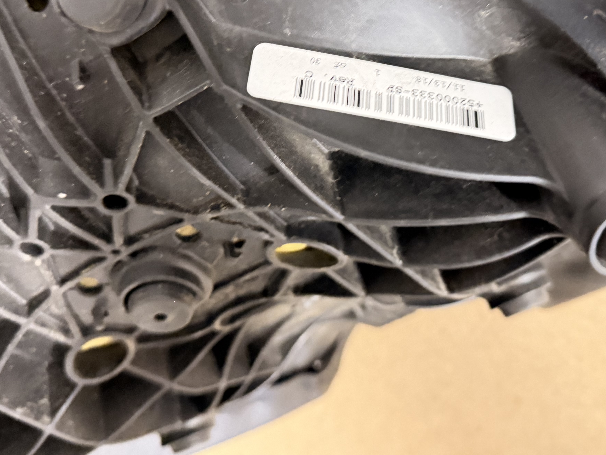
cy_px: 107
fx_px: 683
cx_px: 325
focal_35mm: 39
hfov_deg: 47.8
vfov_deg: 35.9
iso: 1600
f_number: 1.78
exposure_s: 1/25
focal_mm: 6.76
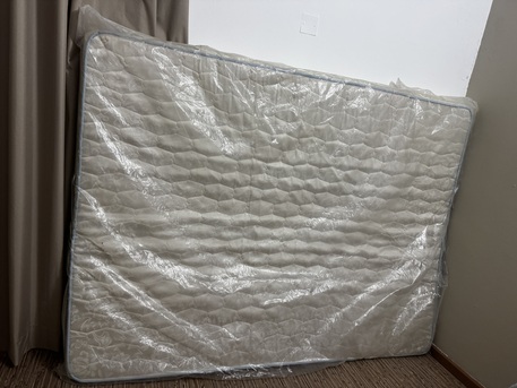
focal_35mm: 24
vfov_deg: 56.8
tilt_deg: -13.1
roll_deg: -8.5
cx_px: 258
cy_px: 194
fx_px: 359
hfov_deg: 71.6
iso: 320
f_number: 1.78
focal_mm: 6.76
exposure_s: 1/50
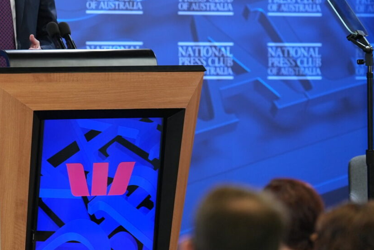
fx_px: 3129
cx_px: 90
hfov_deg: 6.8
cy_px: 56
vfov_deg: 4.6
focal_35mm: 301
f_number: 3.2
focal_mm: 153
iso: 1250
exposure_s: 1/160
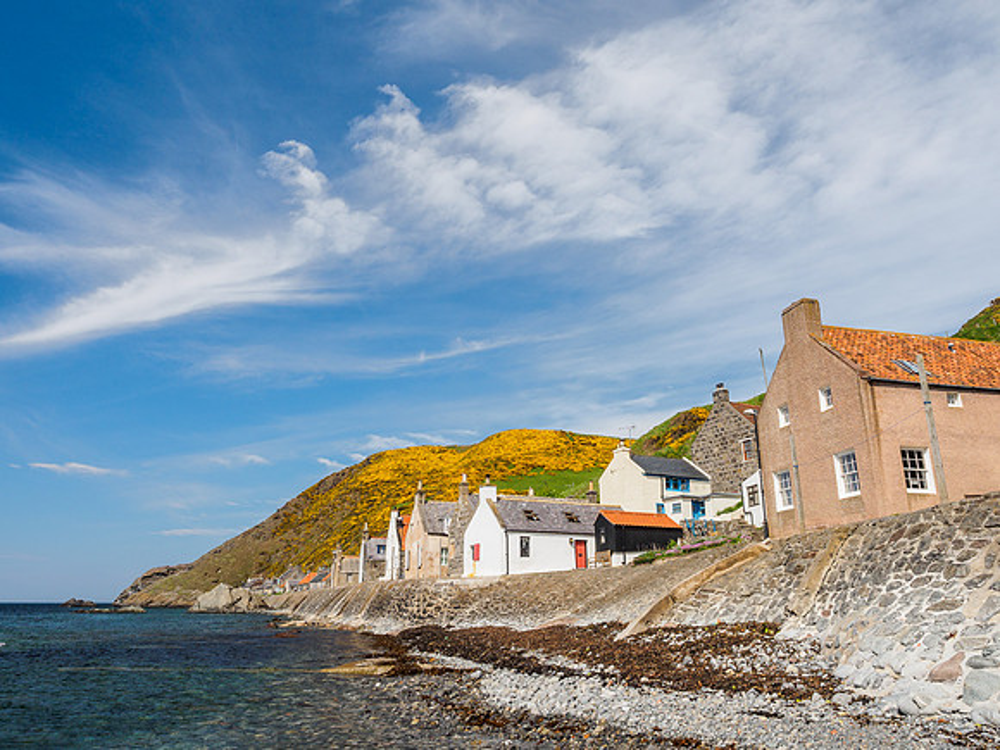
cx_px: 500
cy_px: 375
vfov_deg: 56.4
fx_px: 699
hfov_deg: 71.2
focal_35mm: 24
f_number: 7.1
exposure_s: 1/200
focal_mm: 12
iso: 200
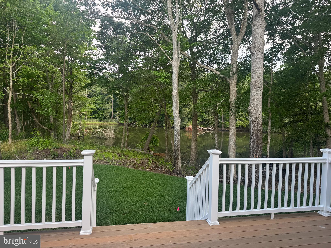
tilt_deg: -1.3
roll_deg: -1.8
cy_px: 124
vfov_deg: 56.8
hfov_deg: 71.6
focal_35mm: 24
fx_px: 229
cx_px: 166
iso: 80
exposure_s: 1/470
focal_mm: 6.76
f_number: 1.78
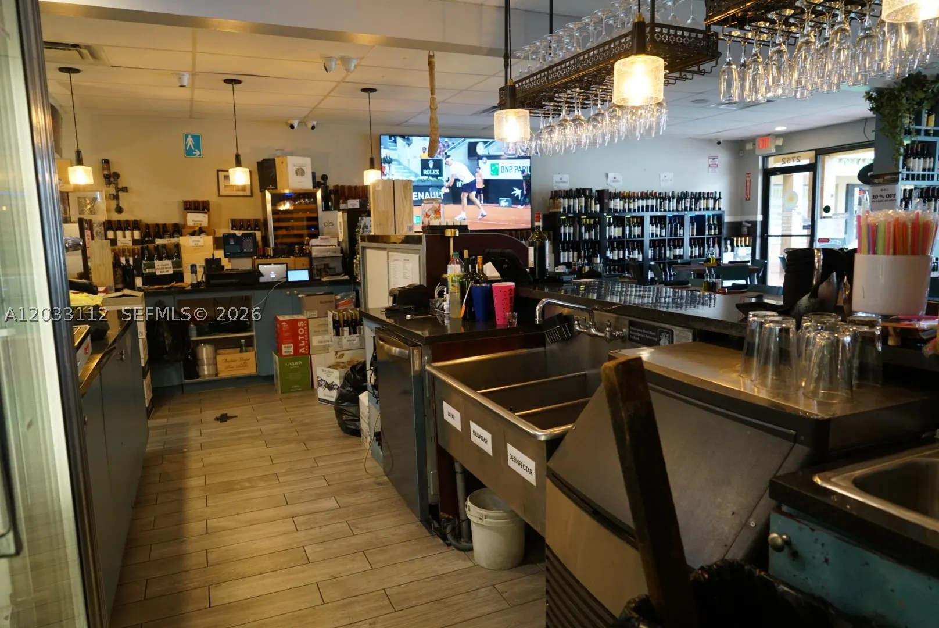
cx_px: 470
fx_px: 626
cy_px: 314
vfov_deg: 53.2
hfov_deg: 73.7
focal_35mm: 24
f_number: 5
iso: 2000
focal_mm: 24
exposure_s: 1/50
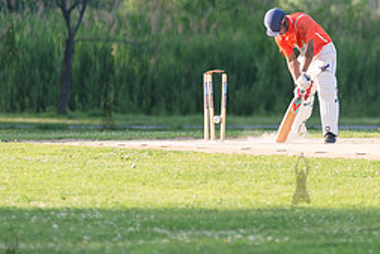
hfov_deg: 4.5
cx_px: 300
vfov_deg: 3.0
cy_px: 32
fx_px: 4848
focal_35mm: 459
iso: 400
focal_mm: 200
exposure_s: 1/2000
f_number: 2.8
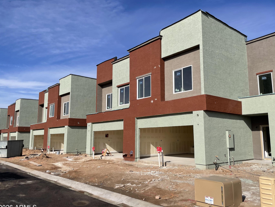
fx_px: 230
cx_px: 151
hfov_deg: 61.5
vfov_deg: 48.2
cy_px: 103
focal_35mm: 29
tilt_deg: +11.2
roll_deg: +2.0
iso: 32
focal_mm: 4.2
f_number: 1.6
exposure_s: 1/5291
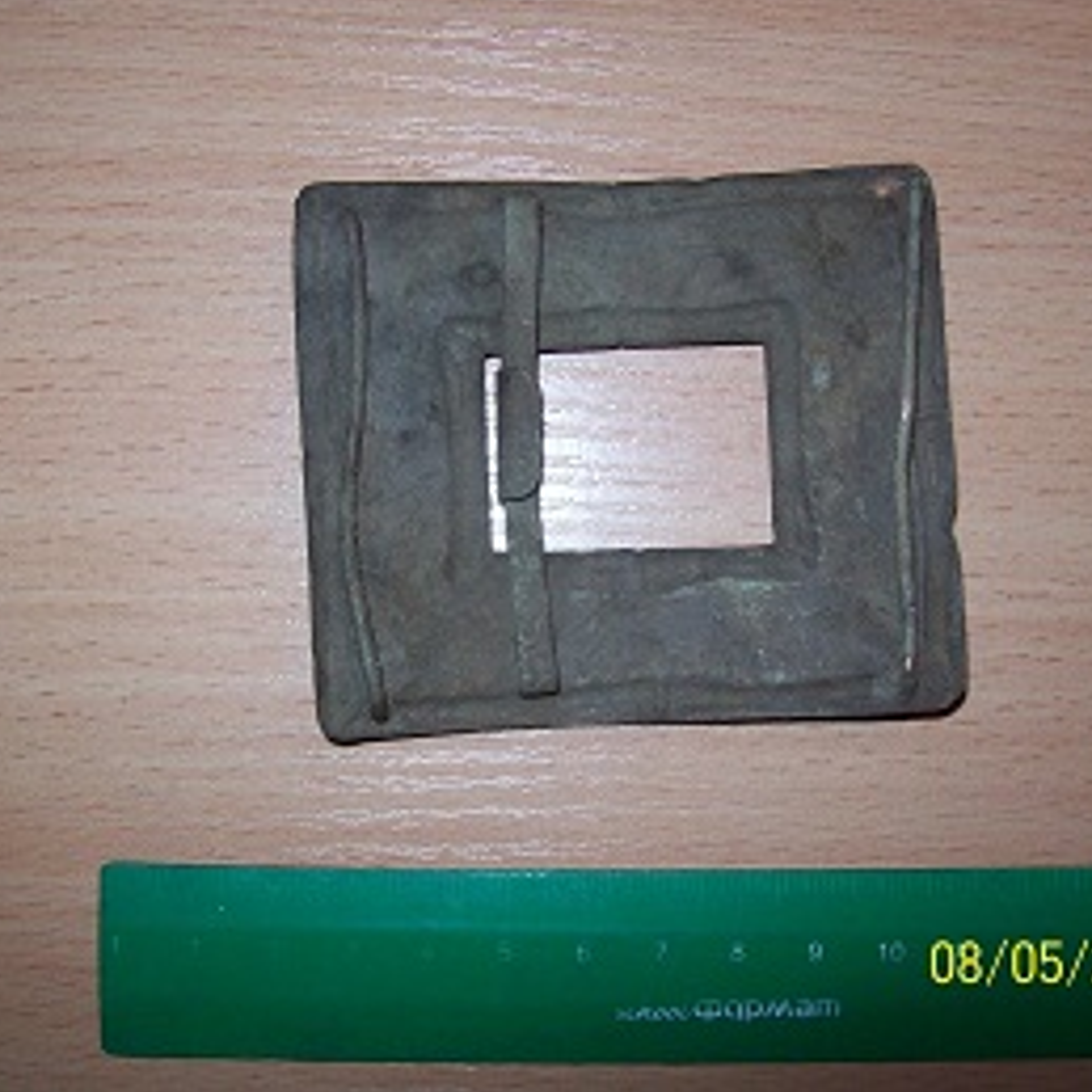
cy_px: 544
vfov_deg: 39.2
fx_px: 1535
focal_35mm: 43
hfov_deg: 39.2
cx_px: 535
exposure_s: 1/64
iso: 80
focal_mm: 6
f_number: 2.7
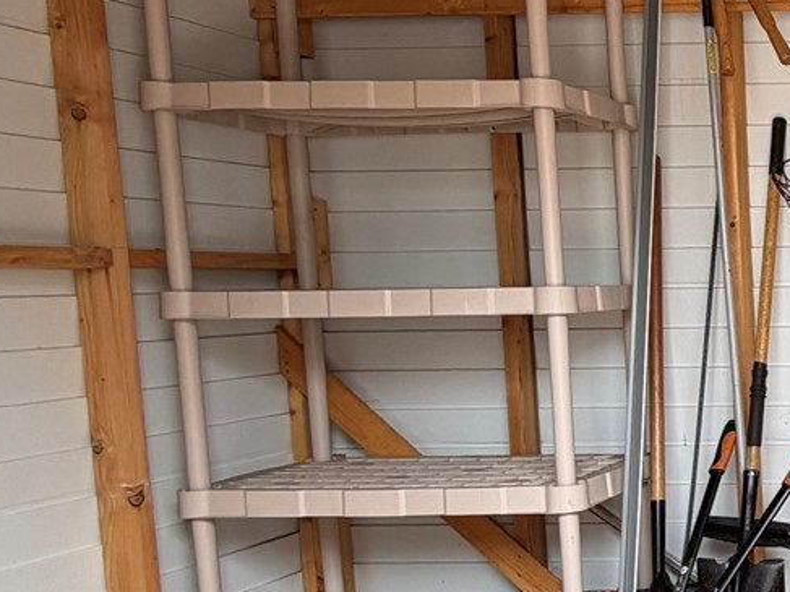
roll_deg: +0.9
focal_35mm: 46
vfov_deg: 31.4
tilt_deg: -5.0
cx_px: 1095
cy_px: 373
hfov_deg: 30.0
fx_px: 1050
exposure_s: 1/121
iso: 80
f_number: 2.2
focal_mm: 2.22
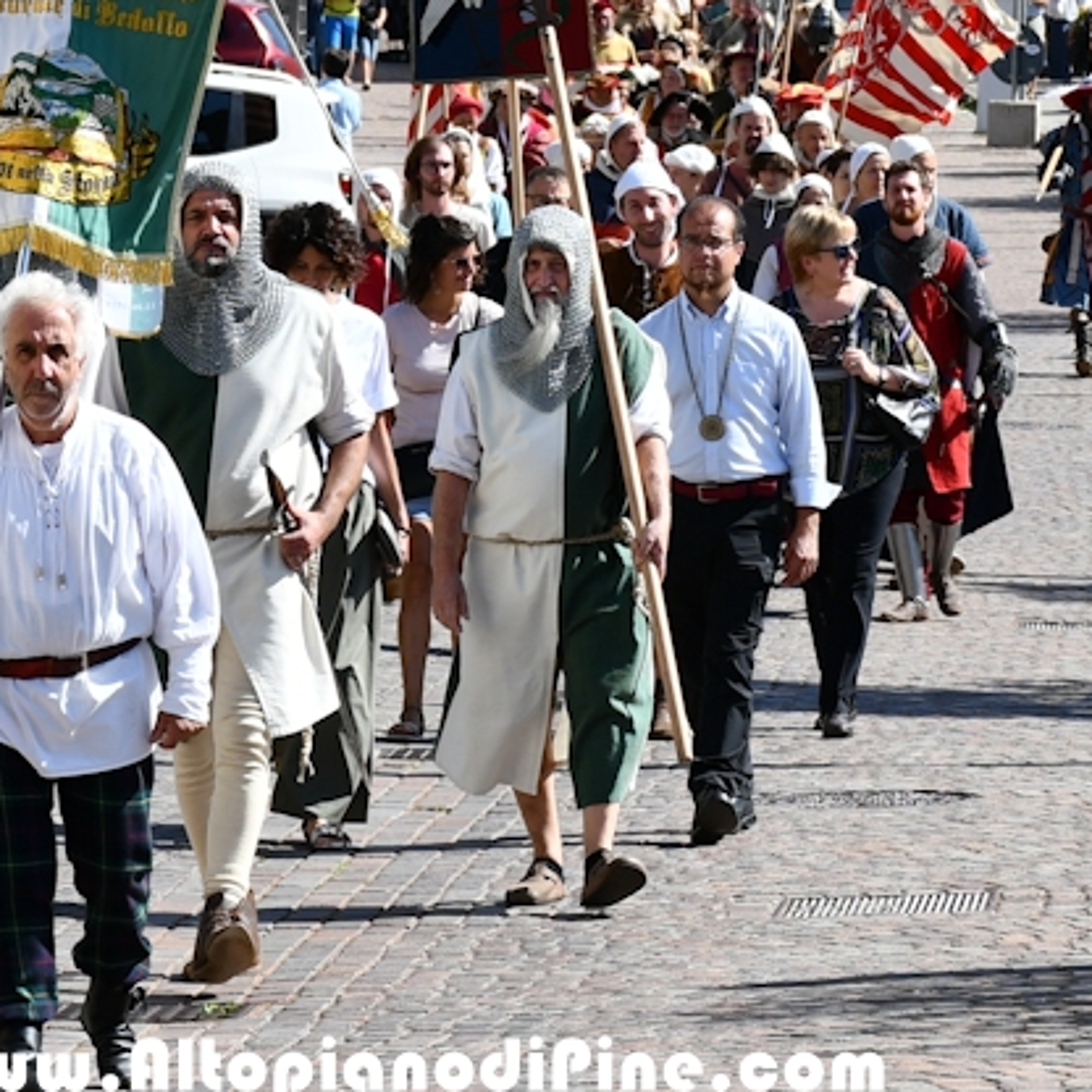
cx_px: 396
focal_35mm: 162
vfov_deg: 10.8
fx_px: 5782
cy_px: 454
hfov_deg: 10.8
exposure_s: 1/250
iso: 100
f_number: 8
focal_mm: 66
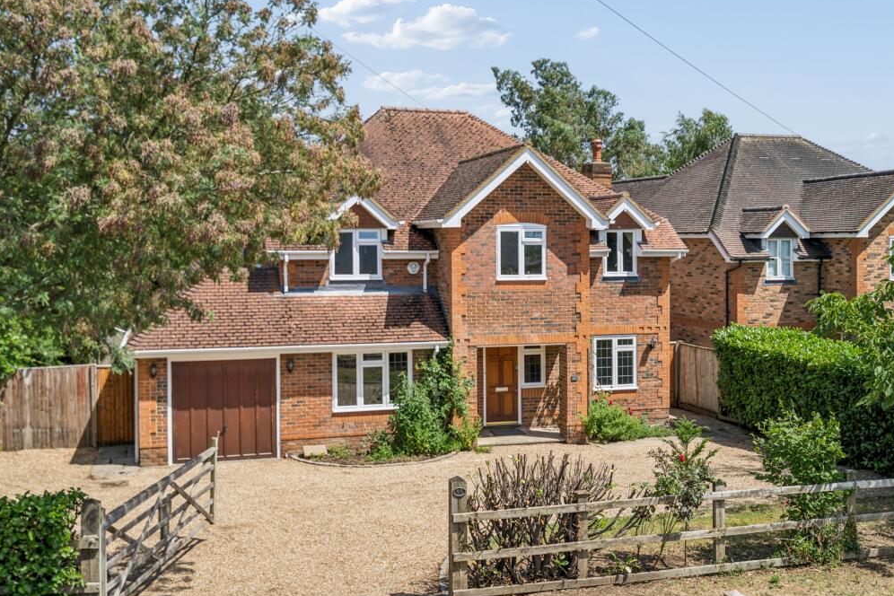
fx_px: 894
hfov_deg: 53.1
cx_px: 458
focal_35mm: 36
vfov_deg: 36.9
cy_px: 294
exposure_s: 1/1250
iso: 320
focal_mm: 35
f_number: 7.1
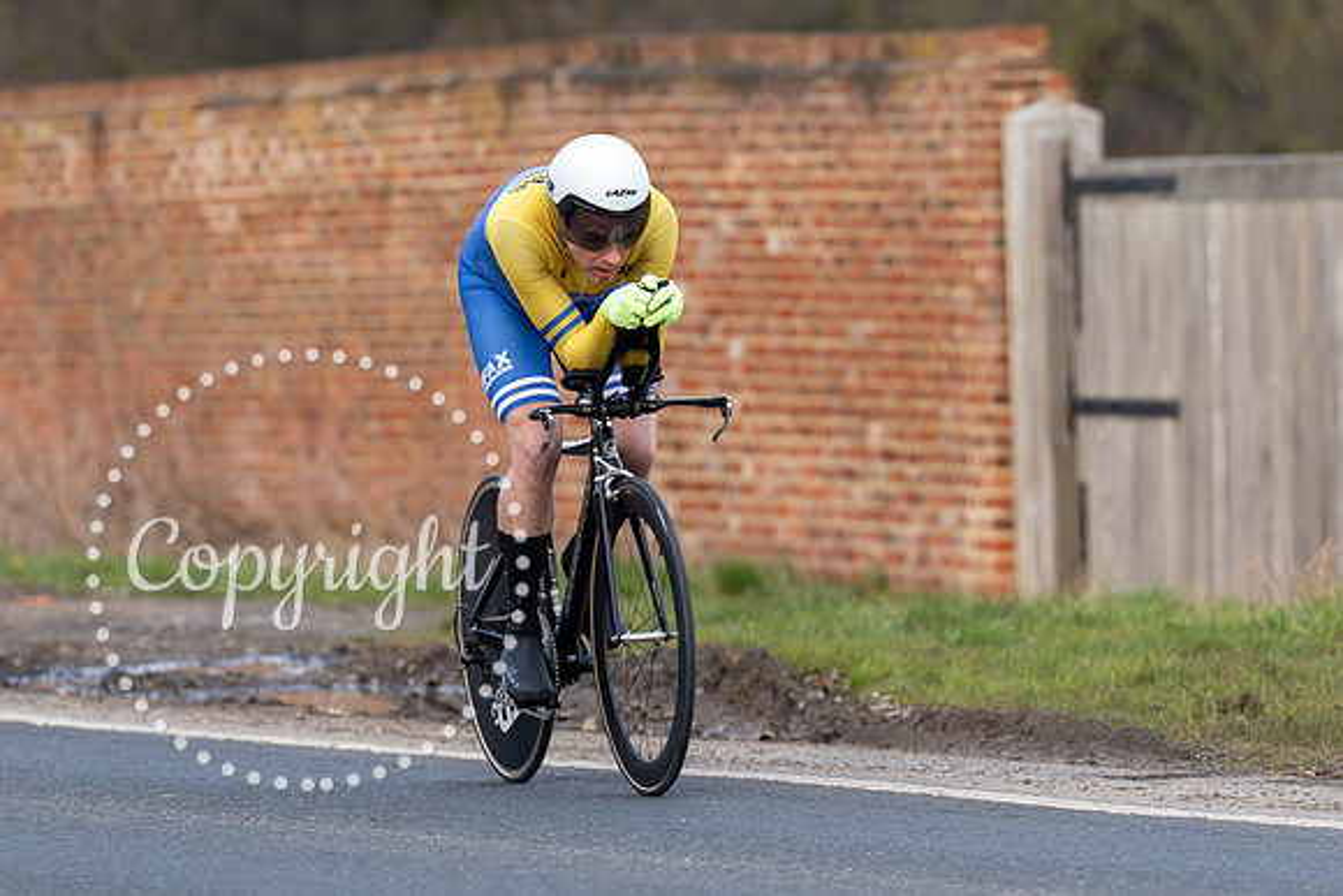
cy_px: 297
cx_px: 663
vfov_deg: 3.9
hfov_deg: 5.9
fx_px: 13026
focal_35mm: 349
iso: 250
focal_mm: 200
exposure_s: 1/800
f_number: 3.5
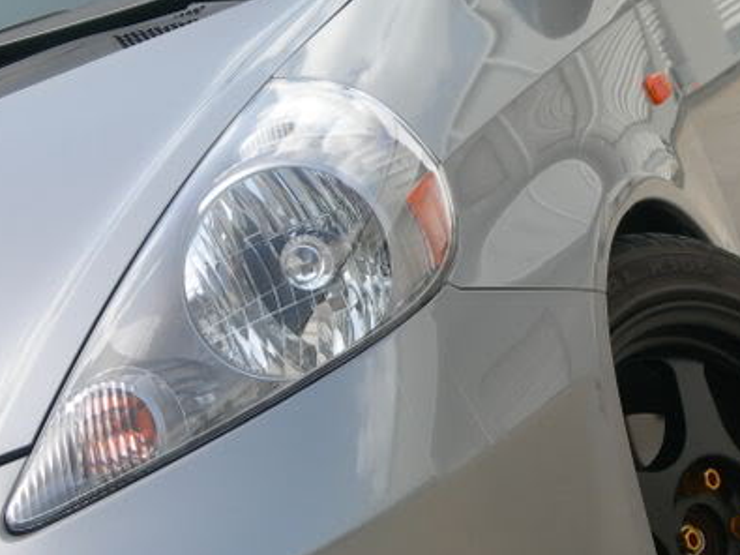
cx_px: 496
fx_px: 3184
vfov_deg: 9.9
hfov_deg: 13.2
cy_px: 368
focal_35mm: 149
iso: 50
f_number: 4.3
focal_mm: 19.1
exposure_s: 1/236
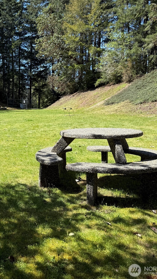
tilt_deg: -8.0
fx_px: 259
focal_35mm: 35
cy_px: 140
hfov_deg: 31.3
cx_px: 2
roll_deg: -0.1
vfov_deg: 56.6
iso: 80
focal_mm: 6.76
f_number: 1.78
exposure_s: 1/2000
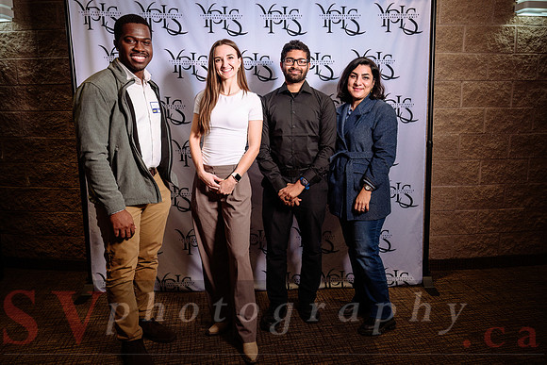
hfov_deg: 65.9
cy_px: 177
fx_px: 421
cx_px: 289
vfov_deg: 46.8
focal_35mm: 28
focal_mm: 25.5
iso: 500
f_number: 2.8
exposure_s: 1/160
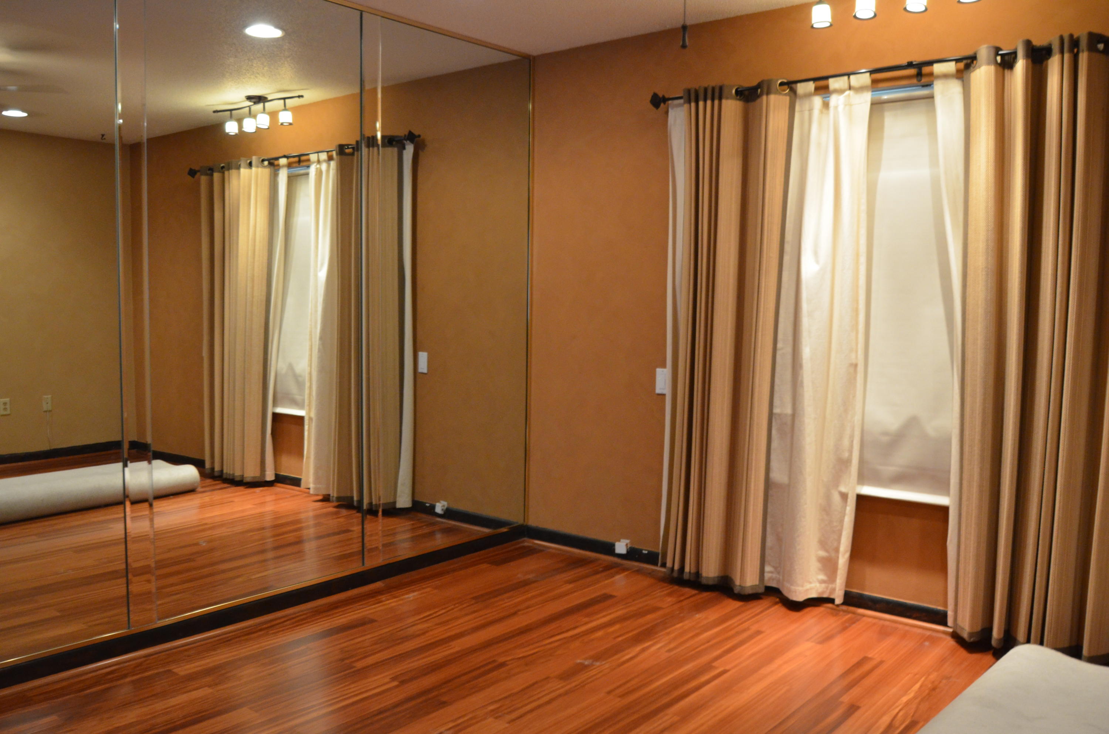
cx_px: 554
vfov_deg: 43.4
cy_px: 367
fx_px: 922
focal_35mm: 30
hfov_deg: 62.0
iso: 1600
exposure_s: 1/40
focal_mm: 20
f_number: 4.2
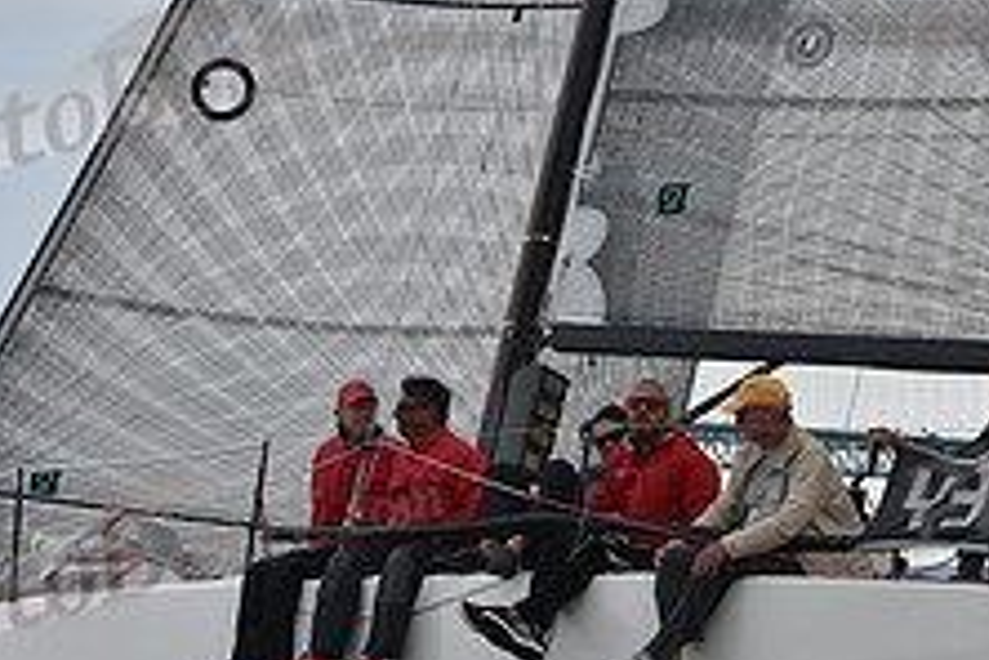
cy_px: 270
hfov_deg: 11.2
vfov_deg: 7.5
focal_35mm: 183
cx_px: 677
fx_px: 5027
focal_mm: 70
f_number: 5.6
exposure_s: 1/800
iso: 400
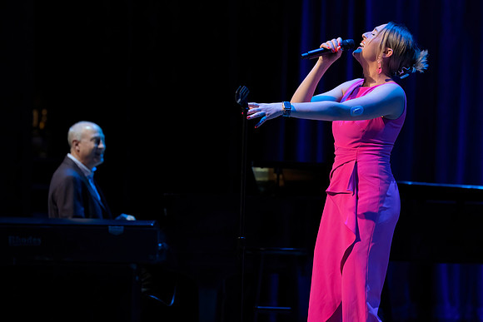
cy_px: 161
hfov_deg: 7.5
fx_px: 3677
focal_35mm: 274
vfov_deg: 5.0
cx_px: 242
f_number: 5.6
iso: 4000
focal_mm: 274
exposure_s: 1/250
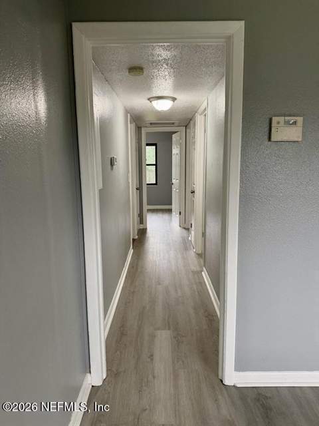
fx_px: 295
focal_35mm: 24
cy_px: 213
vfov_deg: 71.6
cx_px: 160
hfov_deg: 56.8
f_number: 1.78
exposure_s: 1/120
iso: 250
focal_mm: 6.76
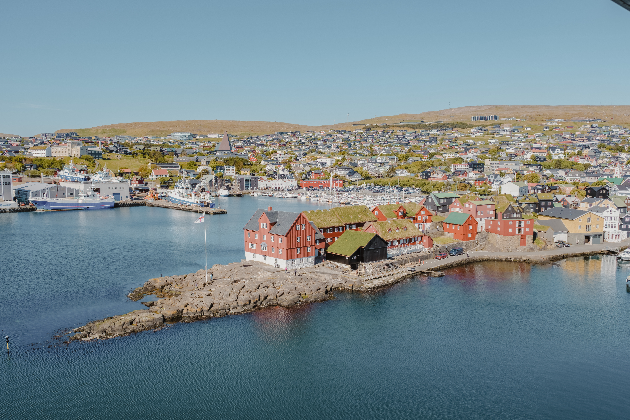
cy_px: 210
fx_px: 542
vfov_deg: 42.3
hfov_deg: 60.3
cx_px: 315
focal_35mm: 31
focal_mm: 20.6
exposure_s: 1/480
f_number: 5.6
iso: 125
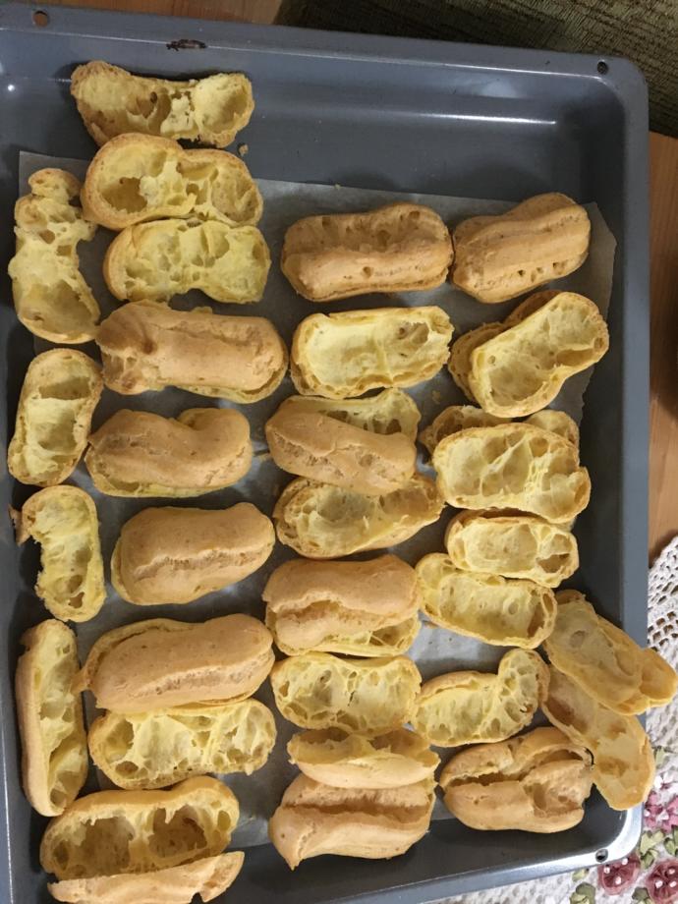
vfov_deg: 61.7
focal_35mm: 29
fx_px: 757
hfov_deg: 48.2
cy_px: 452
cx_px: 339
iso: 200
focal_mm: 4.15
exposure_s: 1/17
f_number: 2.2
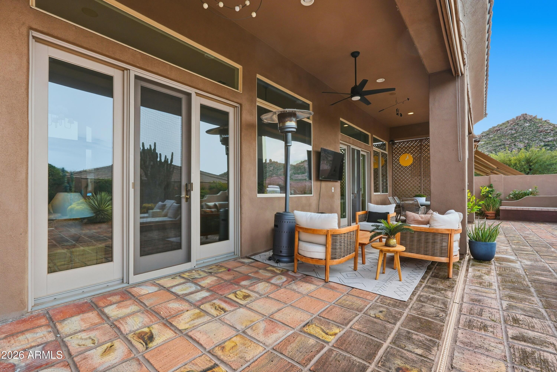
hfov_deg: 95.0
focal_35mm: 16
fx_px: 255
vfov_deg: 72.1
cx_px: 278
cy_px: 186
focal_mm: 16.5
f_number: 10
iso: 100
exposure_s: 1/800
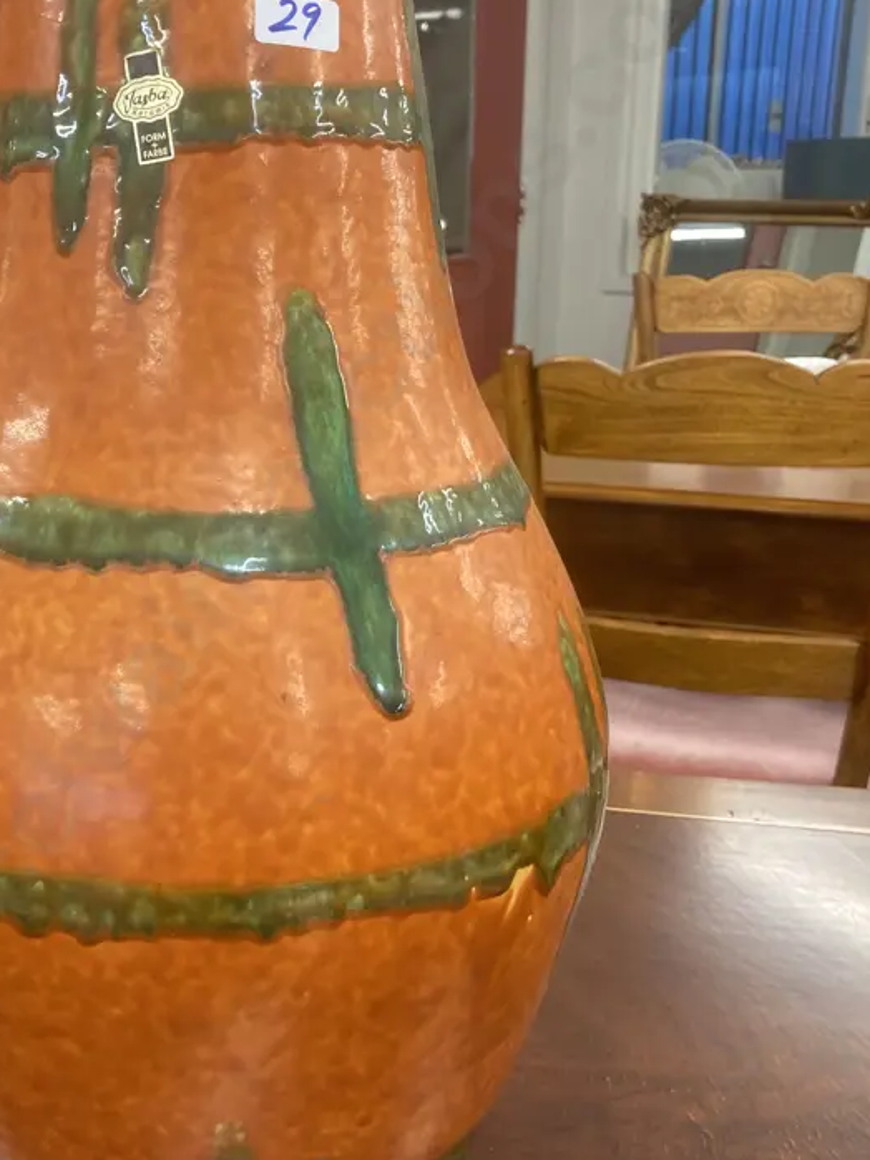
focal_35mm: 41
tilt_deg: -14.5
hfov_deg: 34.5
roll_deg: +0.5
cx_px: 242
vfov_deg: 45.8
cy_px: 558
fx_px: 1374
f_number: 1.8
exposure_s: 1/50
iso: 200
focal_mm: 3.99
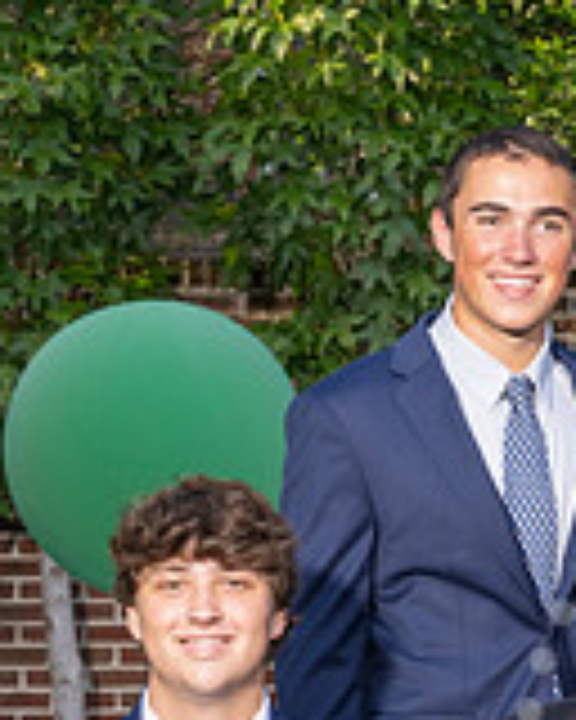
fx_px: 4155
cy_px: 780
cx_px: 988
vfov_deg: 9.8
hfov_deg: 7.7
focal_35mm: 195
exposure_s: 1/100
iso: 400
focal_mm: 47
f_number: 8
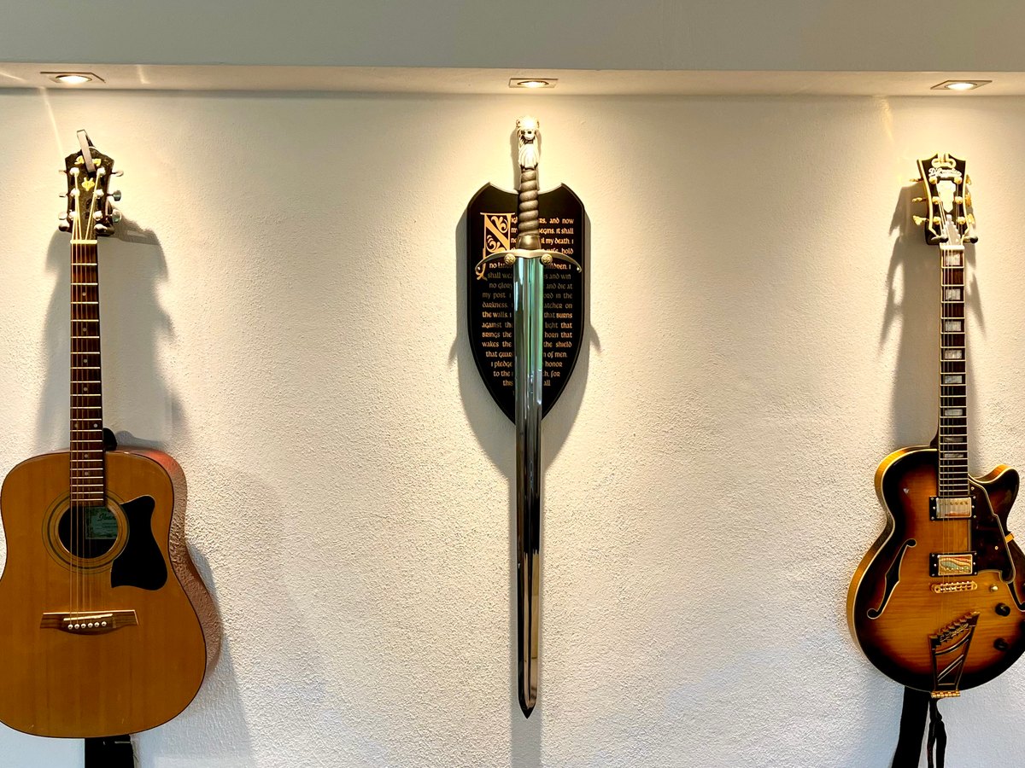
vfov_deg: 53.1
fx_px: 770
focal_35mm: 26
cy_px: 384
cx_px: 512
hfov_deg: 67.3
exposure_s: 1/100
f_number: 1.6
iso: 100
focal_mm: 5.1
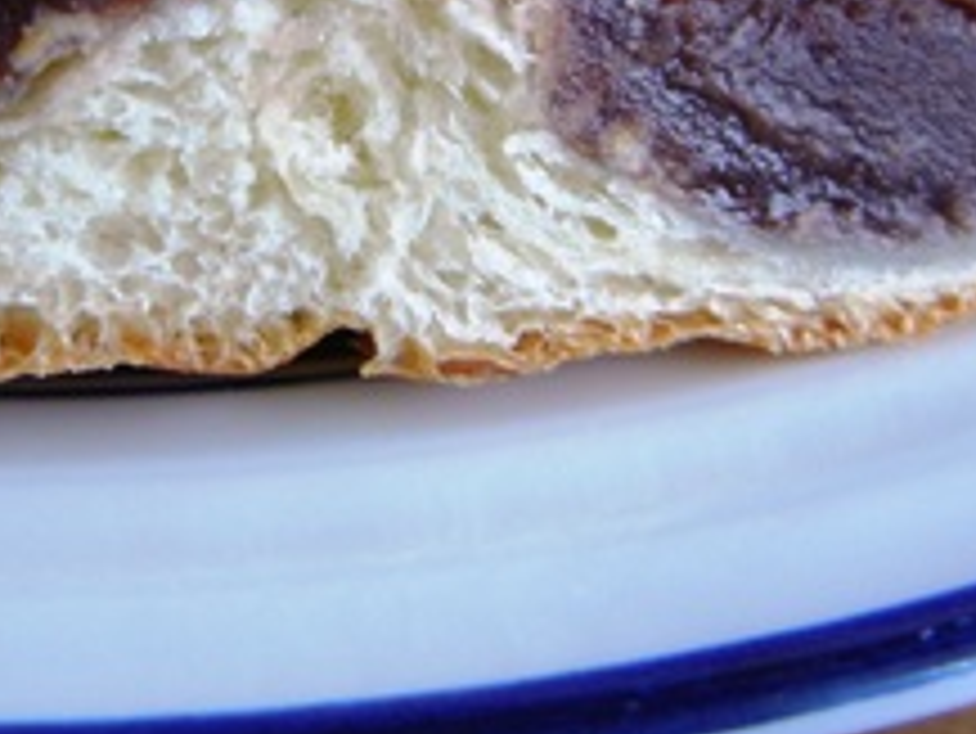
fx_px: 2031
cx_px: 297
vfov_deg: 20.1
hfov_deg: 26.8
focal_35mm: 72
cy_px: 90
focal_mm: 5.4
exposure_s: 1/30
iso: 174
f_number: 3.5
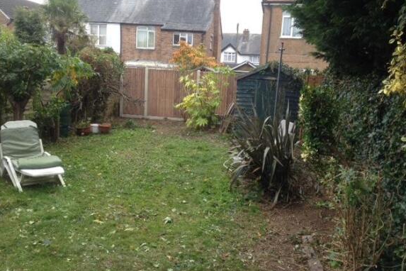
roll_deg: -2.2
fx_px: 417
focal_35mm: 37
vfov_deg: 35.9
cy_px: 132
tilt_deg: -9.5
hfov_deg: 51.9
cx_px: 205
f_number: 2.4
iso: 50
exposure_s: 1/250
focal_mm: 4.28
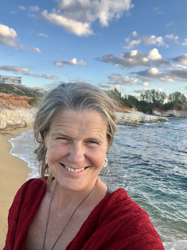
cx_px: 94
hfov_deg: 46.8
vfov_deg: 60.0
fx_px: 216
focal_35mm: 30
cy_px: 125
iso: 25
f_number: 2.2
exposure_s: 1/123
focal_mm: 2.71
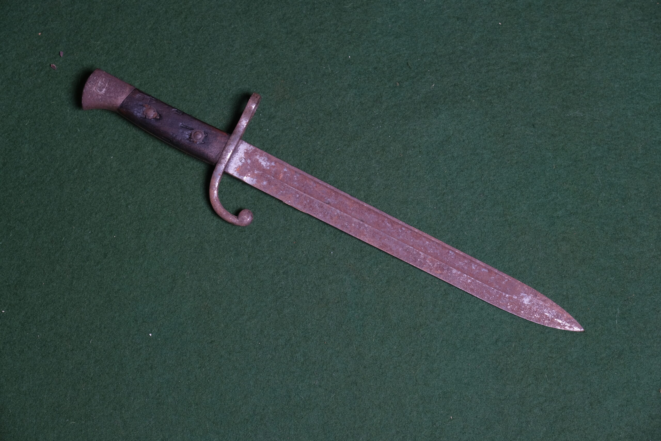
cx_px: 330
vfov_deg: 16.5
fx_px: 1524
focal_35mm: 83
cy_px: 220
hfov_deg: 24.5
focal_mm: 55
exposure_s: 1/160
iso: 320
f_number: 5
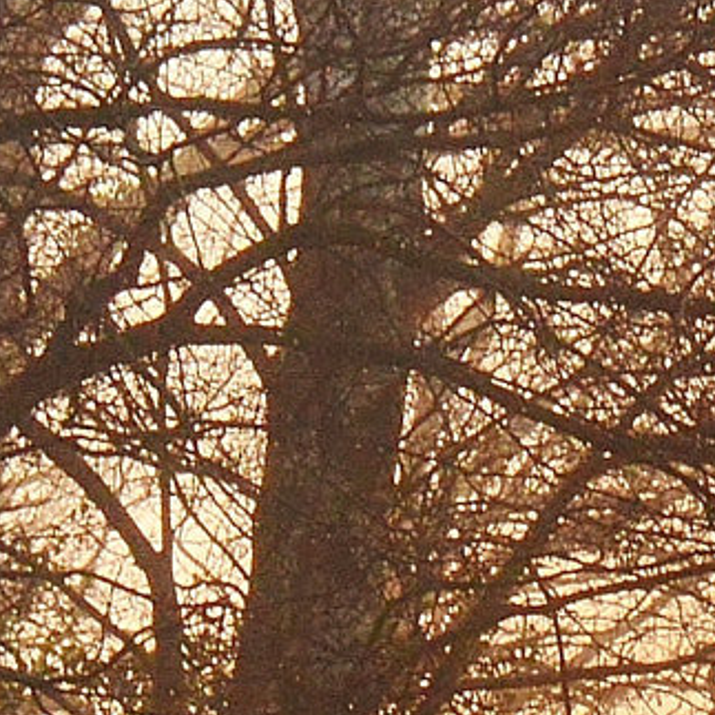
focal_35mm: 194
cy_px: 728
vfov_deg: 9.0
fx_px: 4534
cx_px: 1359
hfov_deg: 8.6
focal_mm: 24
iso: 400
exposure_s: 1/125
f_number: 9
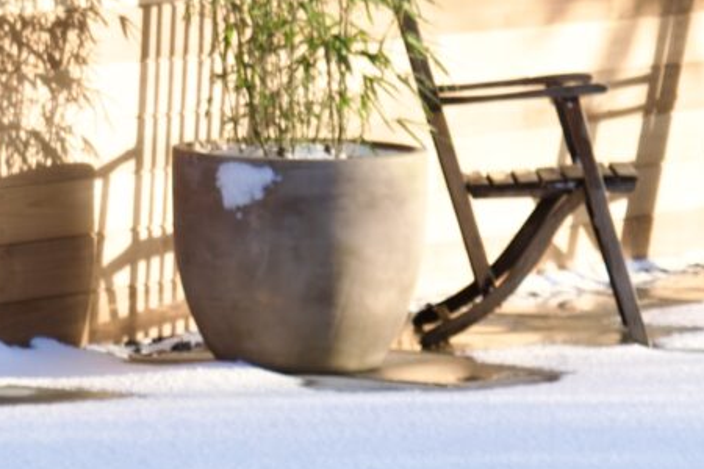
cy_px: -304
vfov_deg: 4.0
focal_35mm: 341
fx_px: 6668
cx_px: -266
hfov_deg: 6.0
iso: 100
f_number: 5.6
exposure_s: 1/100
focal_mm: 60
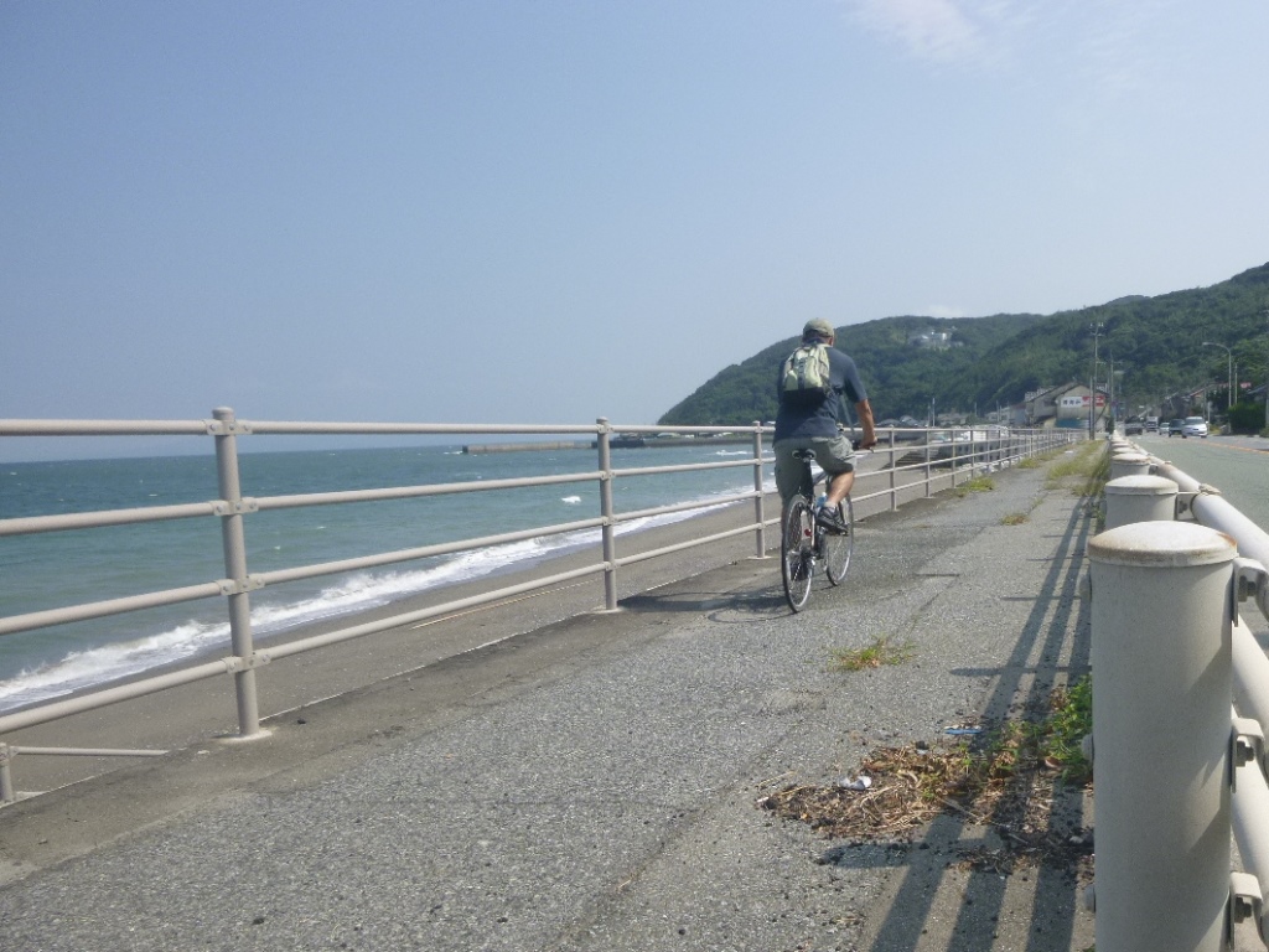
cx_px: 634
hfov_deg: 69.4
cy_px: 476
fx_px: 916
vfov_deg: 54.9
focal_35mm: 25
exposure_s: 1/640
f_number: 3.9
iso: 100
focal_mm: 4.5
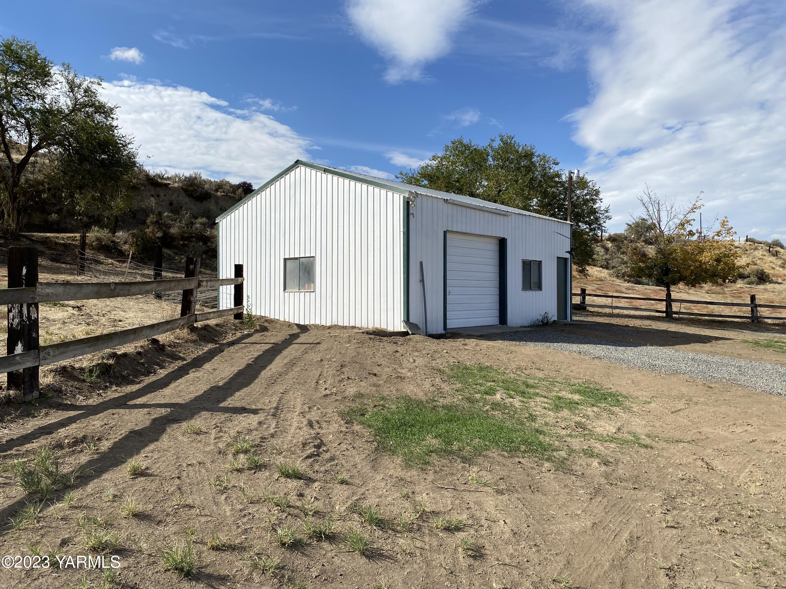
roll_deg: +0.5
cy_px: 294
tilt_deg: -1.1
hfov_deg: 67.3
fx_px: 590
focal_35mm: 26
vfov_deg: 53.1
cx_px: 393
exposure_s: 1/3731
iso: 32
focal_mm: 4.25
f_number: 1.8
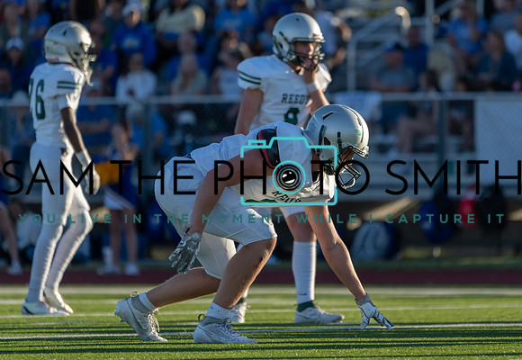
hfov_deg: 4.2
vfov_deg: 2.9
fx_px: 7168
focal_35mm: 489
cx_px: 331
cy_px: 142
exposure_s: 1/1250
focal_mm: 385
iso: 500
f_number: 5.6
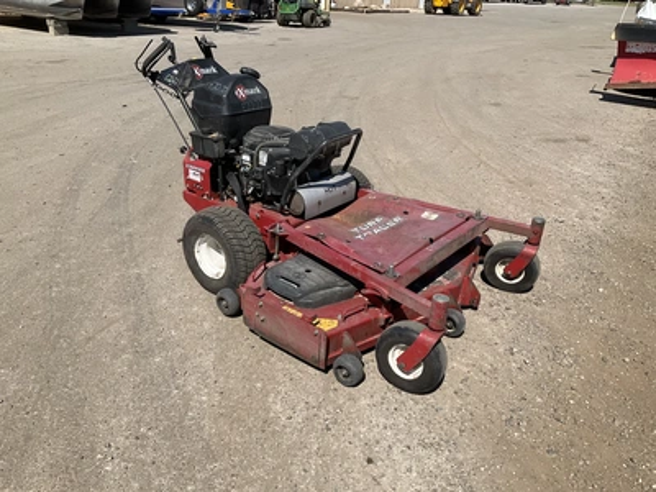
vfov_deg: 48.2
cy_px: 246
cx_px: 328
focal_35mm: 29
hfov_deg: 61.7
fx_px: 550
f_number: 1.8
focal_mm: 3
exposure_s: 1/2141
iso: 25
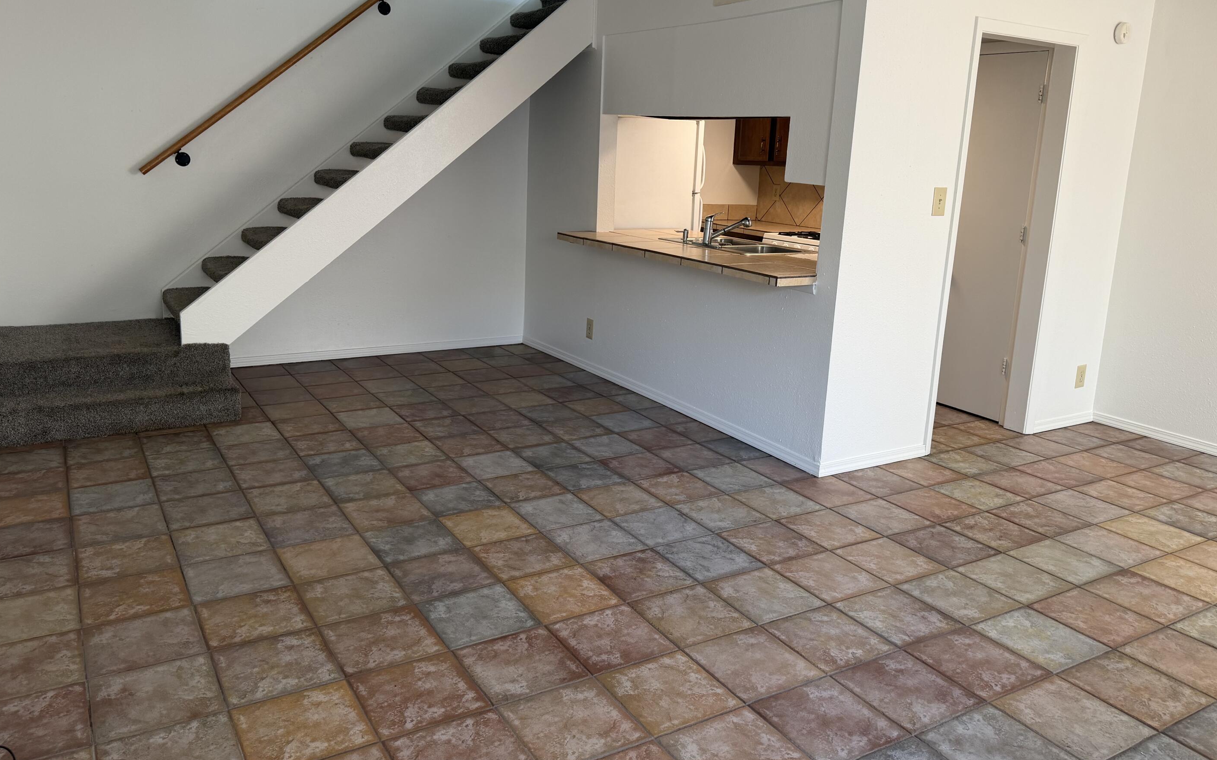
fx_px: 896
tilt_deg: -10.4
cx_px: 612
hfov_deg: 68.4
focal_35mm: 27
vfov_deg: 45.9
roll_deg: -2.0
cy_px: 318
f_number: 1.78
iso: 100
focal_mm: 6.76
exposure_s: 1/60
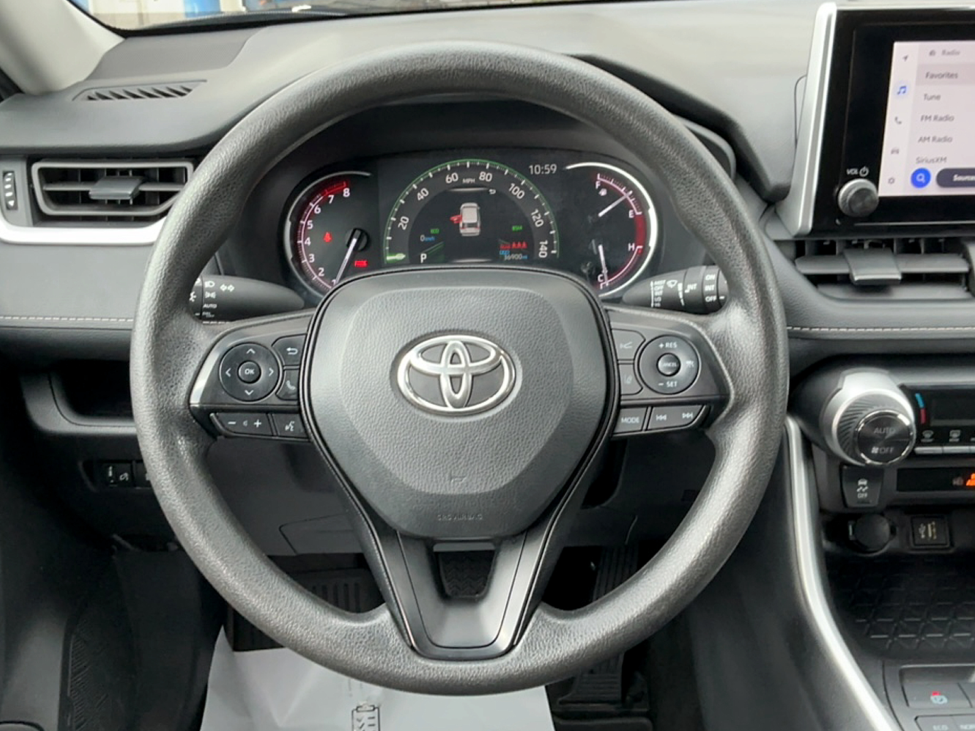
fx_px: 873
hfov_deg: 58.3
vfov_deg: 45.4
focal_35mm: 31
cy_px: 355
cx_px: 479
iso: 64
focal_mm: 3
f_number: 1.8
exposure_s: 1/60
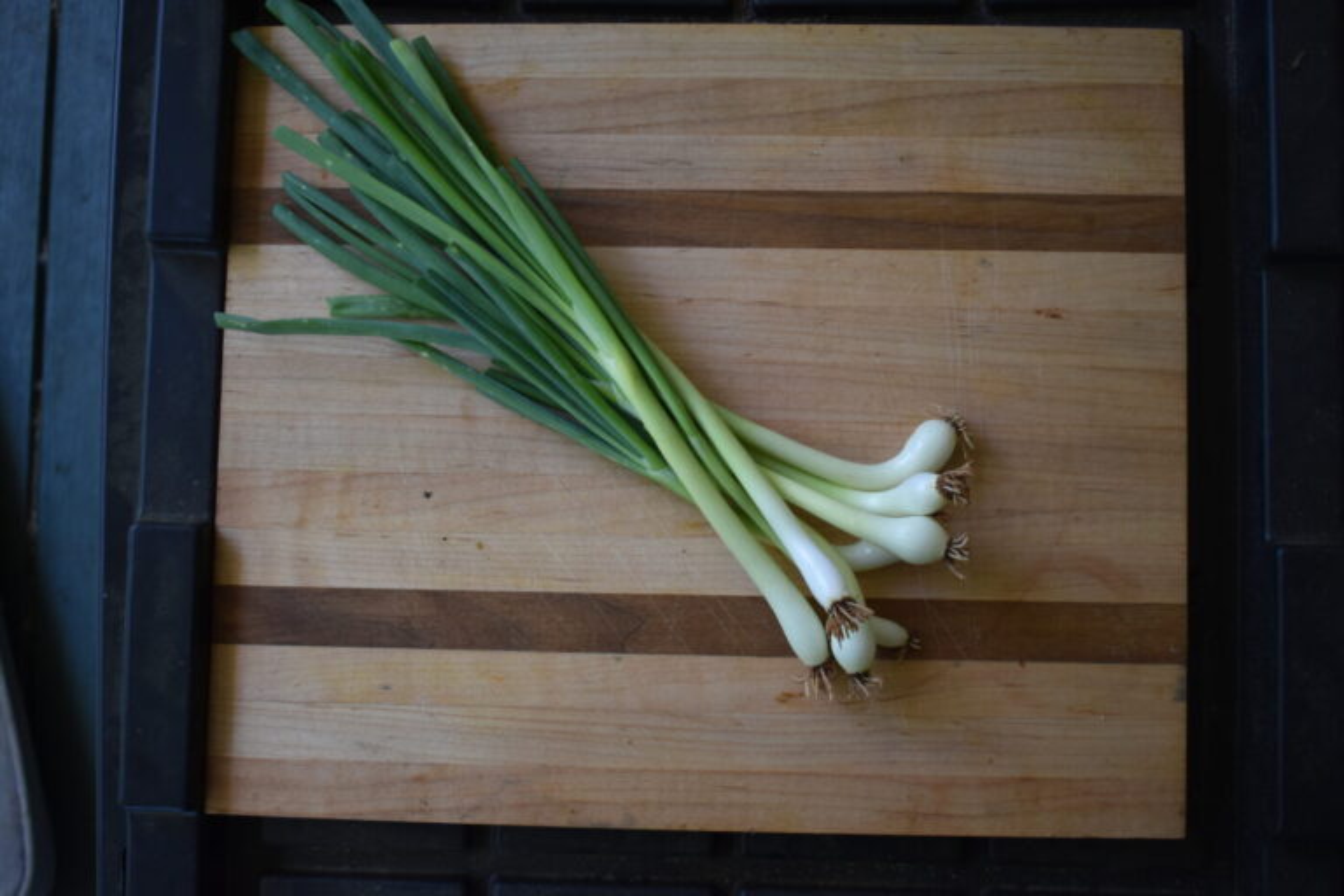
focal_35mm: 38
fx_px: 1400
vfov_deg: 35.5
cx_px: 672
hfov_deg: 51.3
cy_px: 448
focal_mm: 25
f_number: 4
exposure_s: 1/250
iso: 450
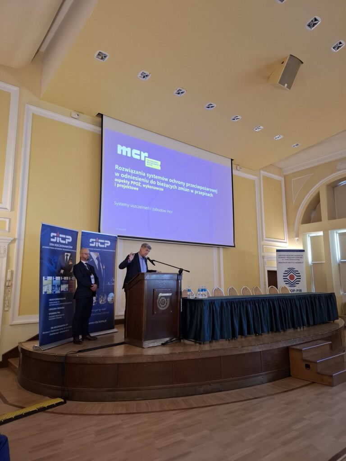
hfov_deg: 58.9
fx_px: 307
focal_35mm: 23
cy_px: 230
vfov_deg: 73.9
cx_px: 173
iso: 250
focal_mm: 5.54
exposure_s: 1/33
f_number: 1.8
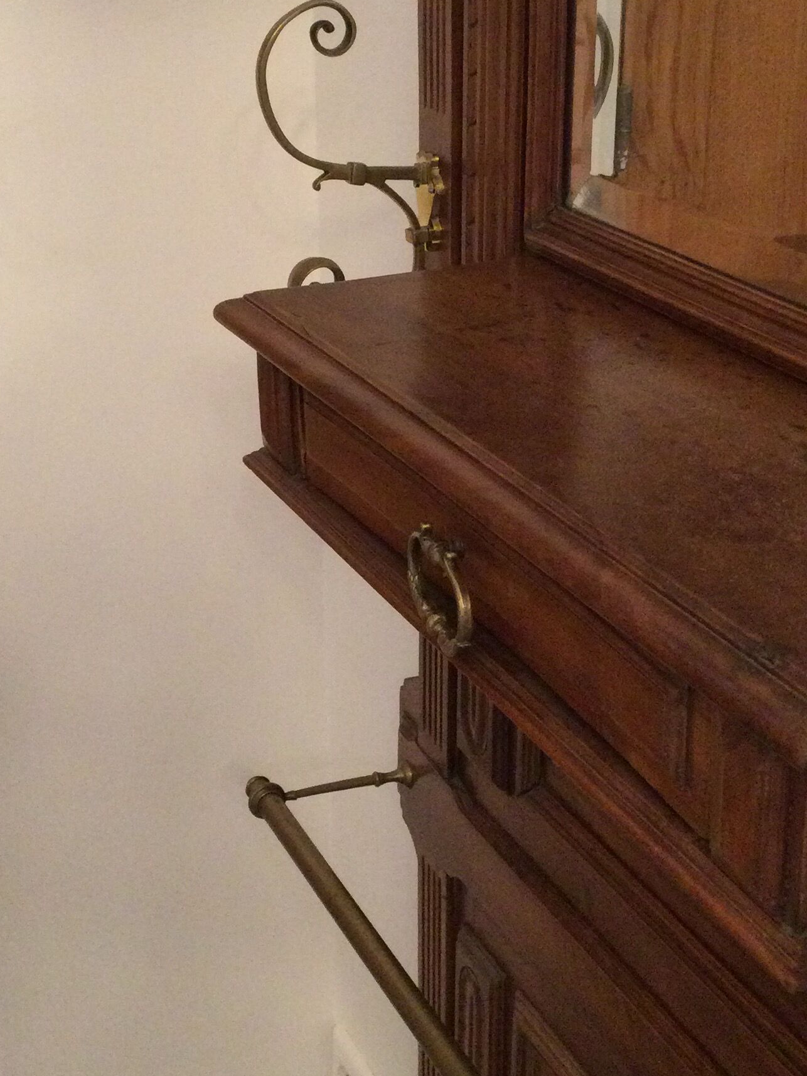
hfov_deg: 24.8
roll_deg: +0.4
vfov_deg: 32.7
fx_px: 1834
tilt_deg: -22.1
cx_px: 452
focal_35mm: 59
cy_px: 487
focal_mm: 3.3
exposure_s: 1/17
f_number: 2.4
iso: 320
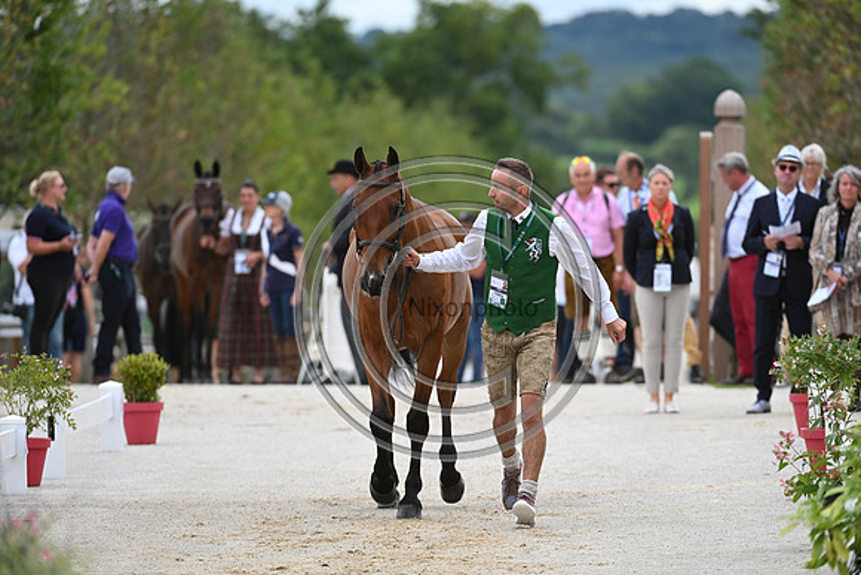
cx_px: 430
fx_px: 8612
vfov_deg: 3.8
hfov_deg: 5.7
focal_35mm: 360
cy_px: 288
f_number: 5.6
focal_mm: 360
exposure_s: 1/1600
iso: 560
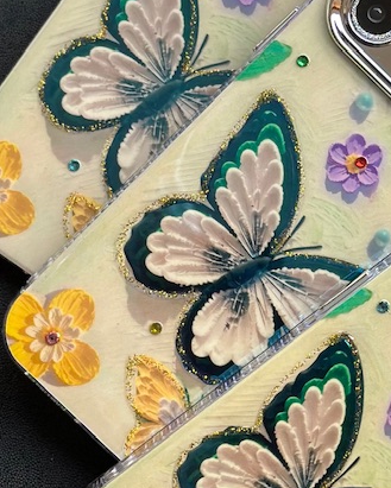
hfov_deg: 10.5
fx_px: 2111
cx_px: 323
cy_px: 140
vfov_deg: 13.2
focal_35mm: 146
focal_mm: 6.86
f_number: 1.78
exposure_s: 1/659
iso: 80
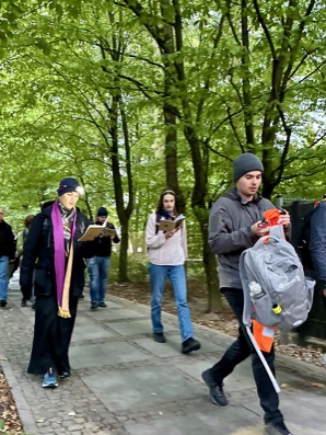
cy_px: 261
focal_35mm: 29
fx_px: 364
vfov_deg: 61.1
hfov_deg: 48.3
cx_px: 163
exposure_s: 1/40
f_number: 1.78
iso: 1000
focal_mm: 6.86
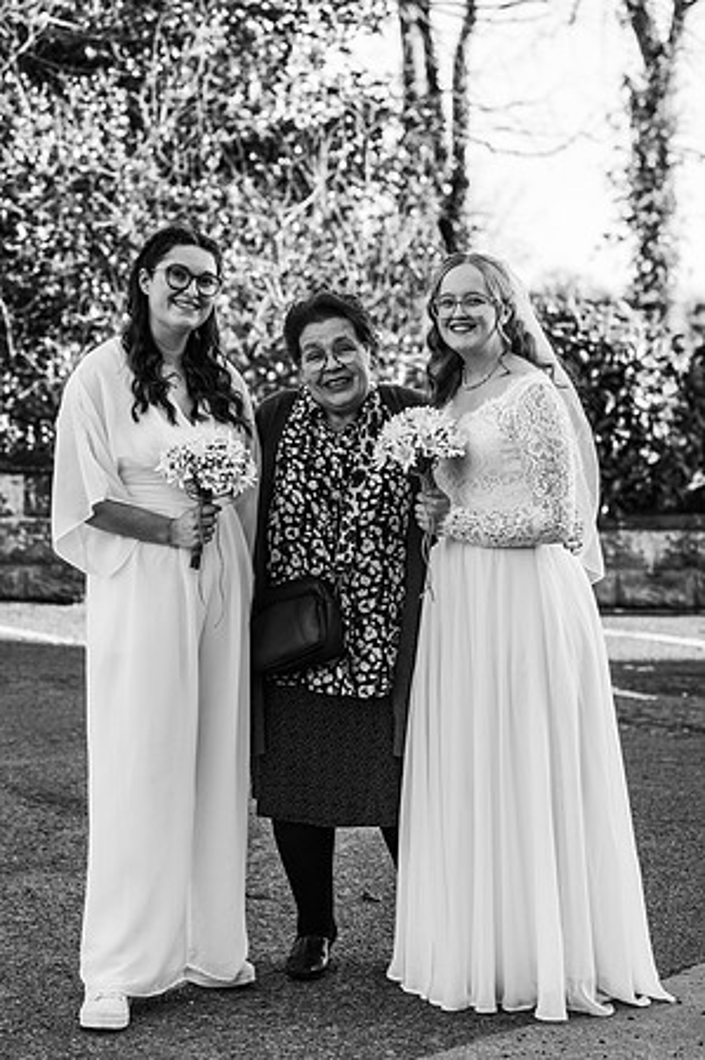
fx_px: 2502
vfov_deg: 23.9
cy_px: 530
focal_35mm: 85
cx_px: 352
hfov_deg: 16.0
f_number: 4
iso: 100
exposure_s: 1/800
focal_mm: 85
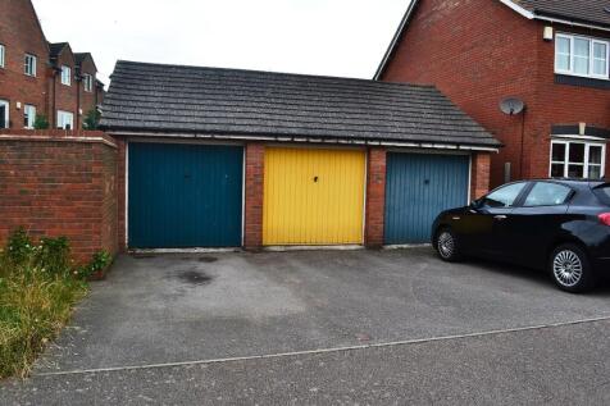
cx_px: 305
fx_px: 457
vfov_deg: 47.9
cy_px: 203
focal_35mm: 27
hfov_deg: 67.4
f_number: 9
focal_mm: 18
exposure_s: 1/125
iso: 400
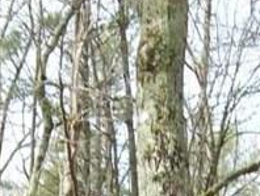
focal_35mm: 186
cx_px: 165
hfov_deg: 10.6
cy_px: 413
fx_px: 1399
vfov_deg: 7.6
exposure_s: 1/355
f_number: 2.7
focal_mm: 6
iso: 80
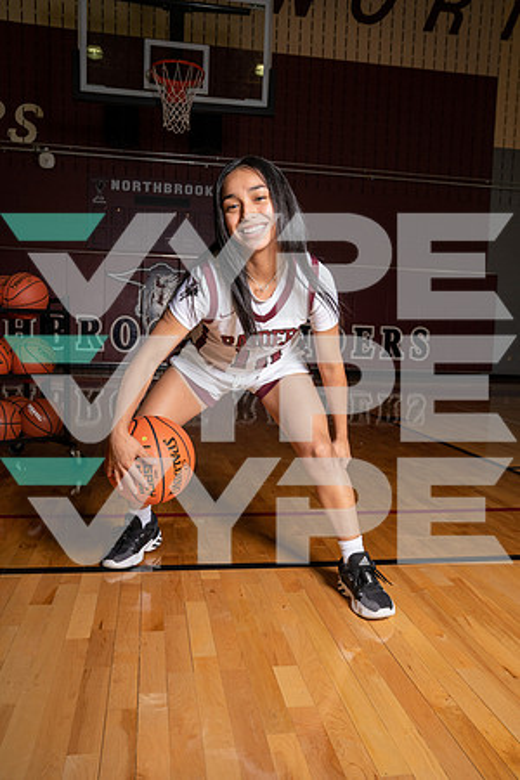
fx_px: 650
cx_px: 260
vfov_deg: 61.9
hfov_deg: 43.6
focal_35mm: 30
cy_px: 390
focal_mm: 30
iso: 500
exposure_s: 1/250
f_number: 8
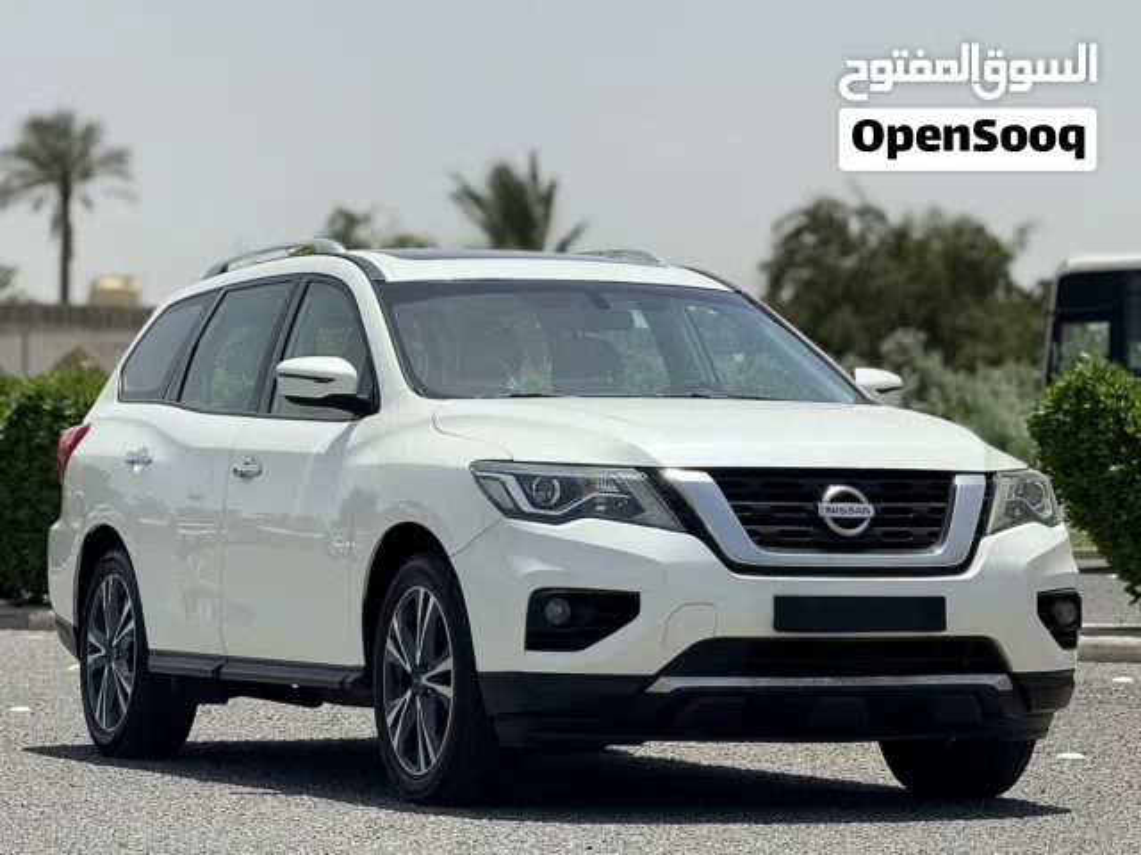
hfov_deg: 16.4
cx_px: 570
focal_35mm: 120
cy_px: 428
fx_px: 3955
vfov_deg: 12.3
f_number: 2.8
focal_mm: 15.66
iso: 64
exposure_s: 1/2933
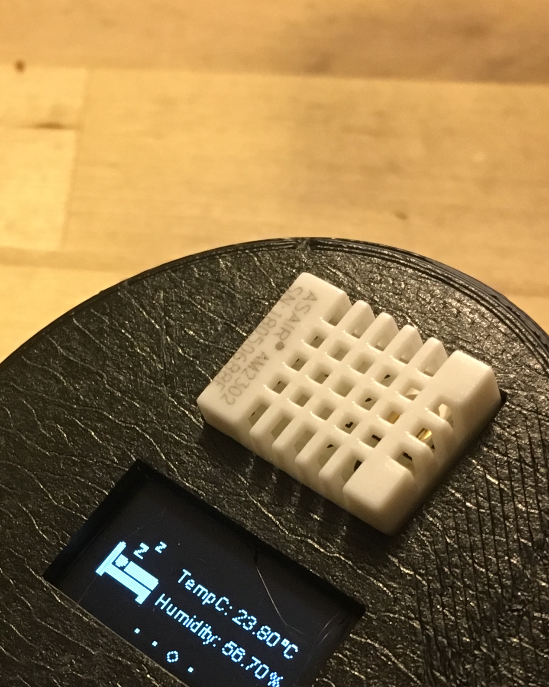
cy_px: 642
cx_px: 107
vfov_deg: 25.4
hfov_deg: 21.0
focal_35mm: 72
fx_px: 1462
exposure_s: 1/33
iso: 160
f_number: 2.2
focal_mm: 4.15
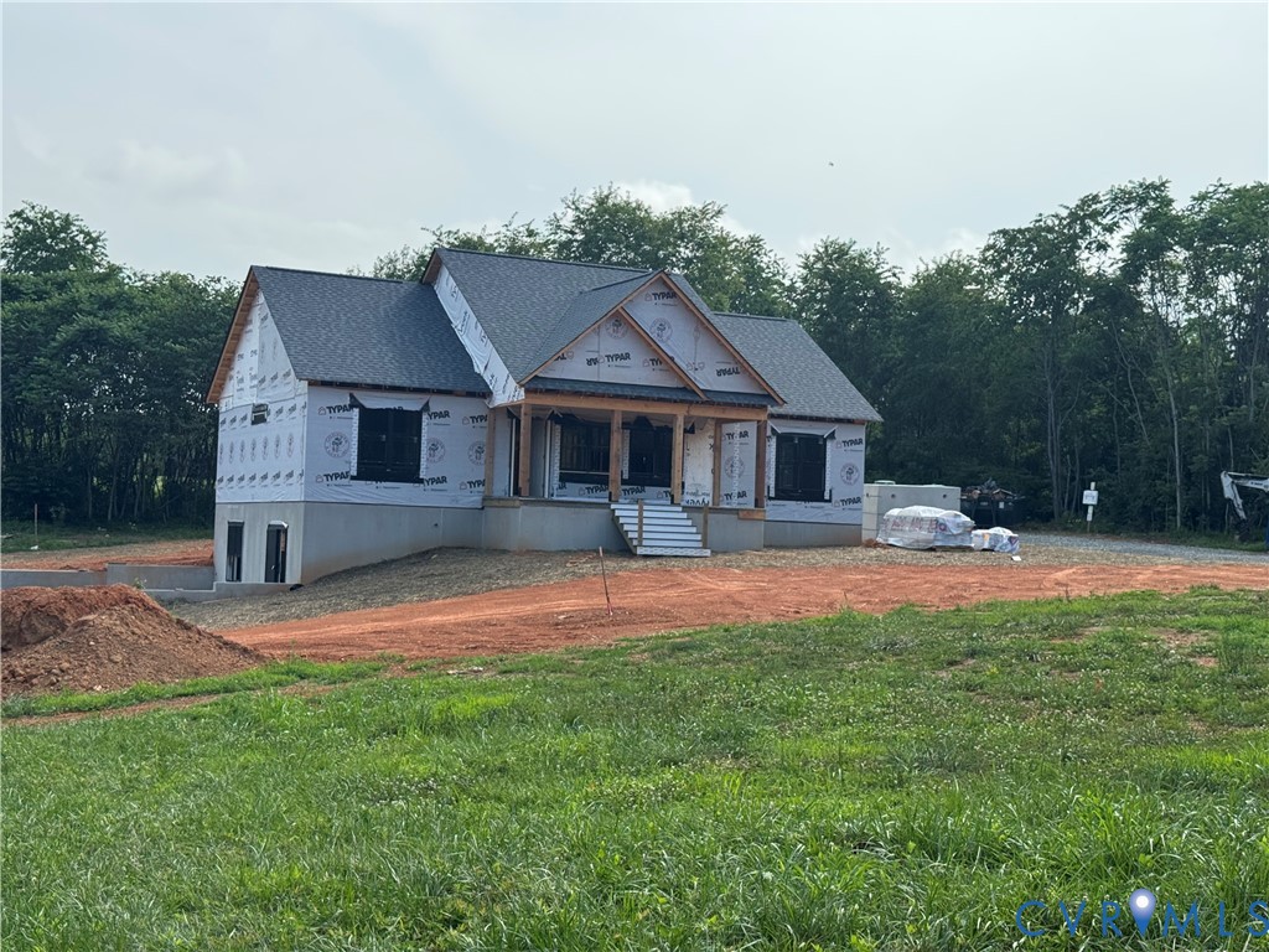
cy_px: 476
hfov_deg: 39.7
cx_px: 634
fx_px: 1760
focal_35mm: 48
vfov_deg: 30.3
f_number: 1.78
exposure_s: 1/3425
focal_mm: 6.76
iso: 64
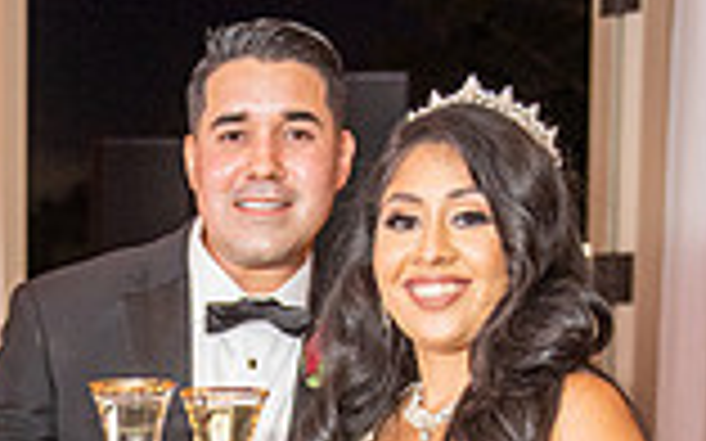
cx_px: 90
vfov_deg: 10.9
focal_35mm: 117
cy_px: 610
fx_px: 2250
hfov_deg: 17.6
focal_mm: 31
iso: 1250
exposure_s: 1/125
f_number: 2.8
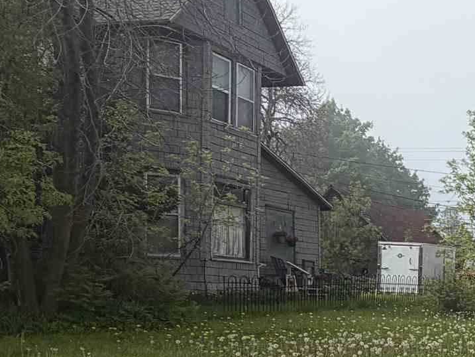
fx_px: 823
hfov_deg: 26.9
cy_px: 322
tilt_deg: +0.4
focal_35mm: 60
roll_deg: +0.6
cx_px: 625
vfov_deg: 23.8
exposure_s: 1/955
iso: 20
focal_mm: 2.22
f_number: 2.2
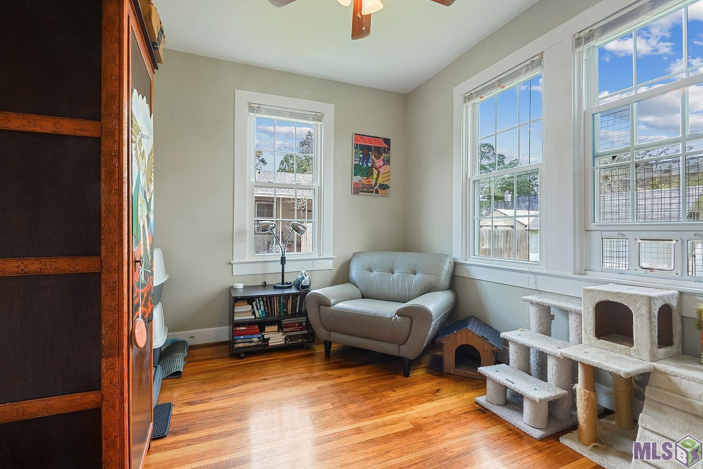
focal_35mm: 16
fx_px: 312
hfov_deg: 96.7
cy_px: 234
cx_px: 352
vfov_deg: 73.7
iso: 200
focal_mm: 16
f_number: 14
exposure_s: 1/5
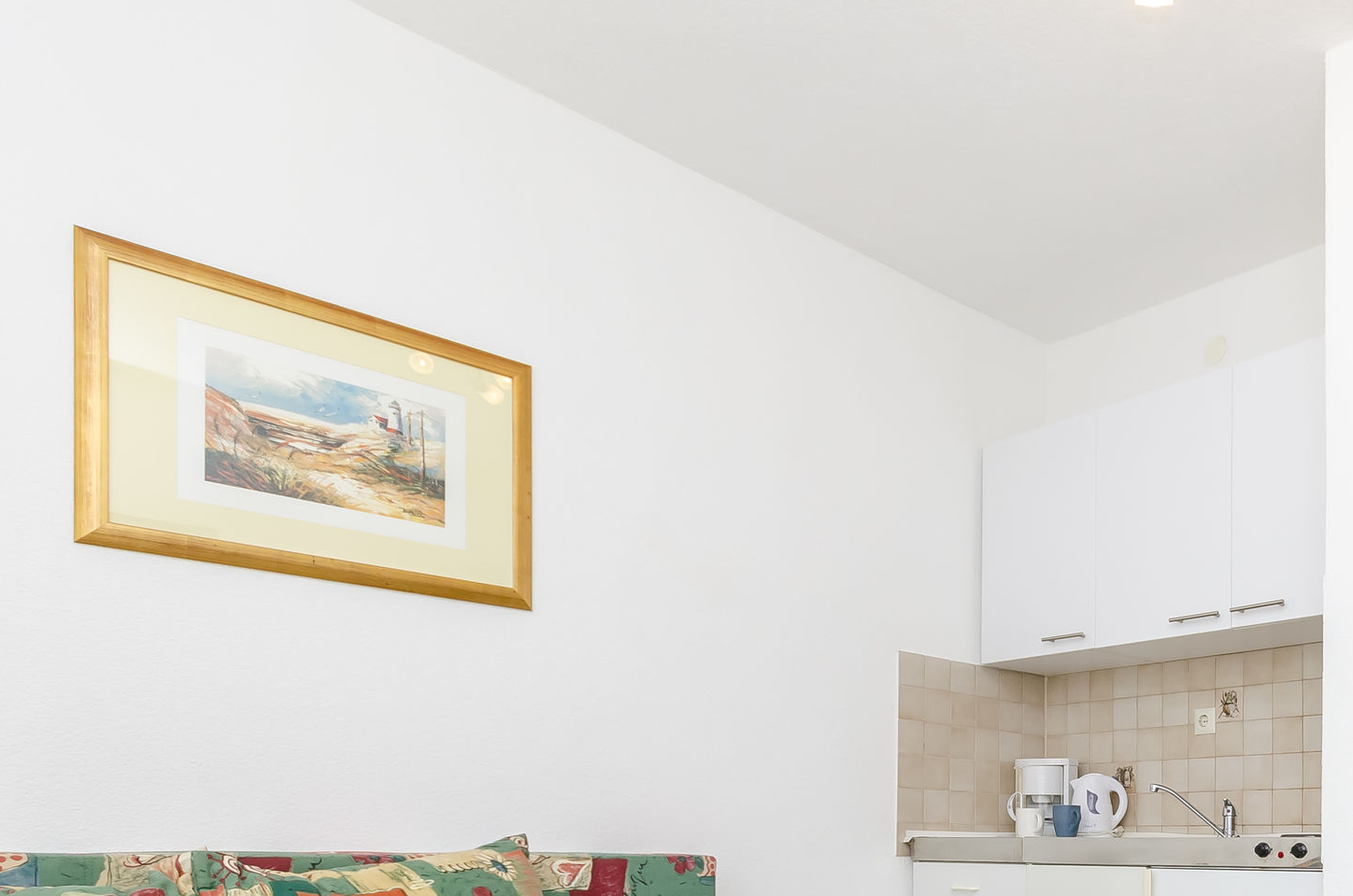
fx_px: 1088
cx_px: 1153
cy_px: 834
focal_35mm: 29
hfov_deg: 57.1
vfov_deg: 40.7
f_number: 8
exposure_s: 1/100
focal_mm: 10
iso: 250
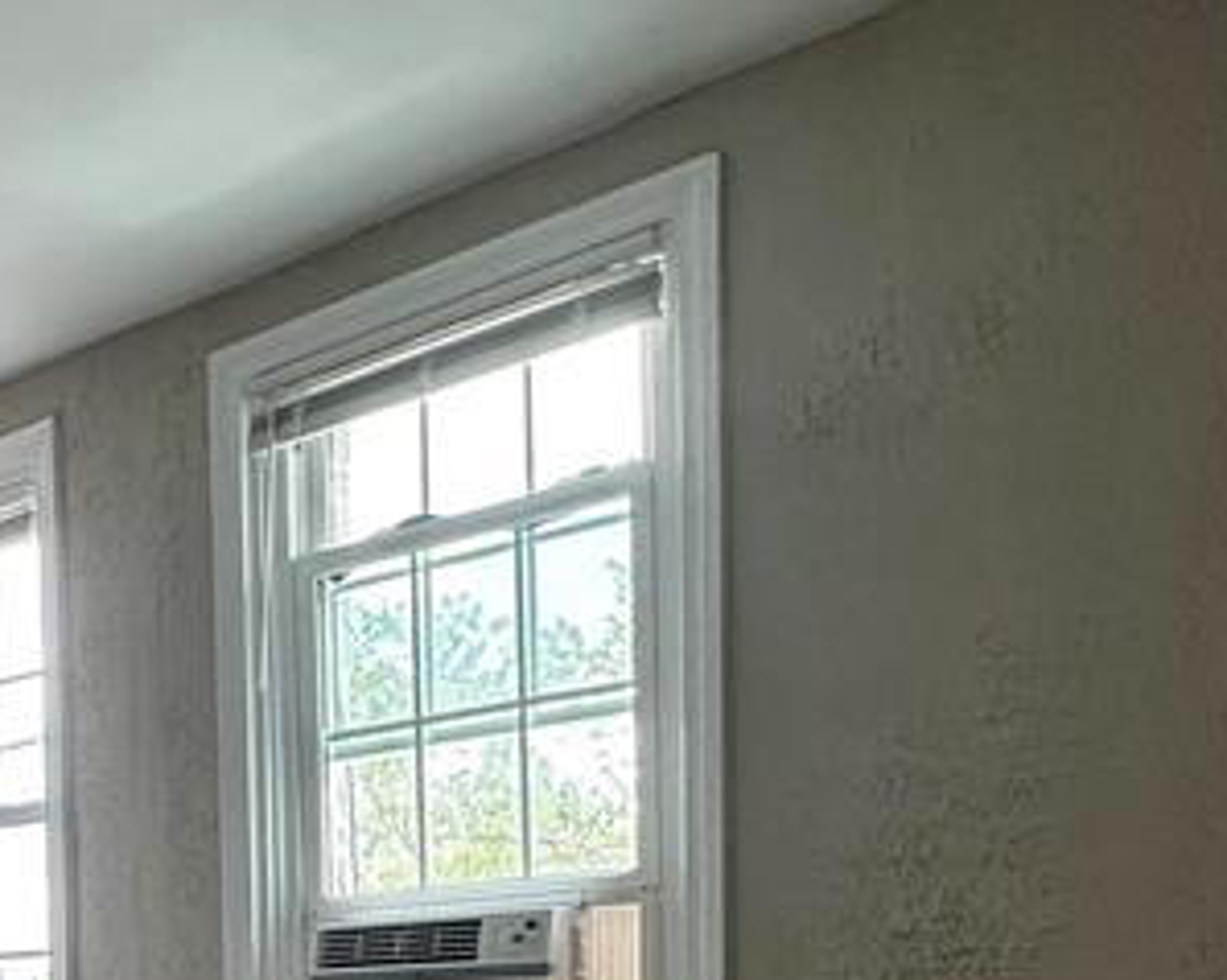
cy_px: 1108
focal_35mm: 47
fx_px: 1706
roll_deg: +0.7
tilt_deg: -1.9
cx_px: 218
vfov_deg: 28.7
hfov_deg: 37.9
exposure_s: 1/120
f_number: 2.2
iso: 160
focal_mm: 2.22
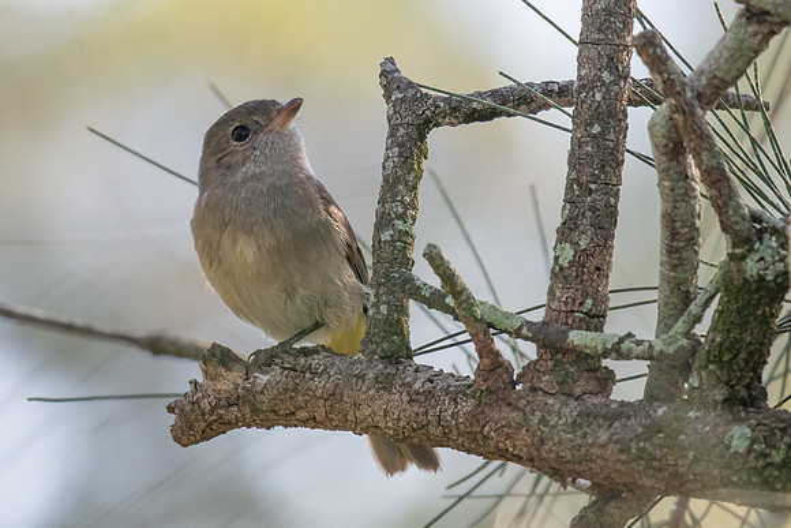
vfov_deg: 1.4
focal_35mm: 1015
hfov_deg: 2.0
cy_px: 164
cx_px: 284
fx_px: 22309
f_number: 5.6
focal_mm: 360
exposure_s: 1/1000
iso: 720
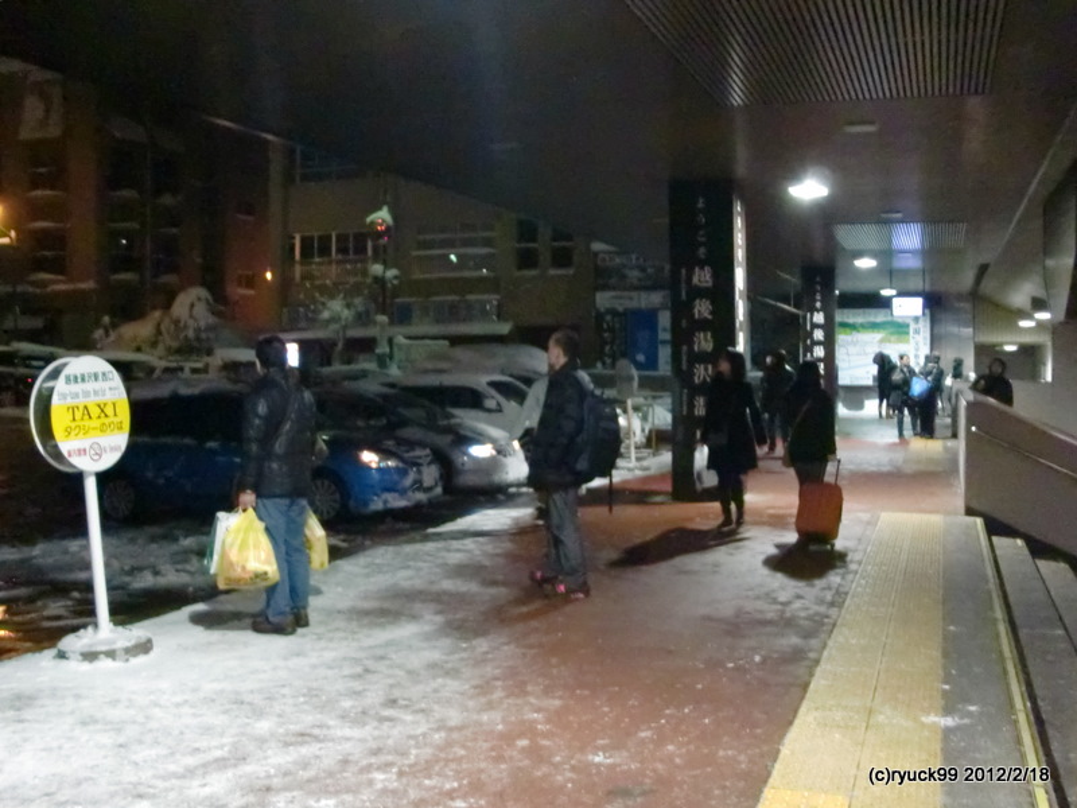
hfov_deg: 49.0
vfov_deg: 37.7
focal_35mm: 38
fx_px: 1182
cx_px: 538
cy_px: 404
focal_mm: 6.66
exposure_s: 1/30
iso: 1600
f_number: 3.9
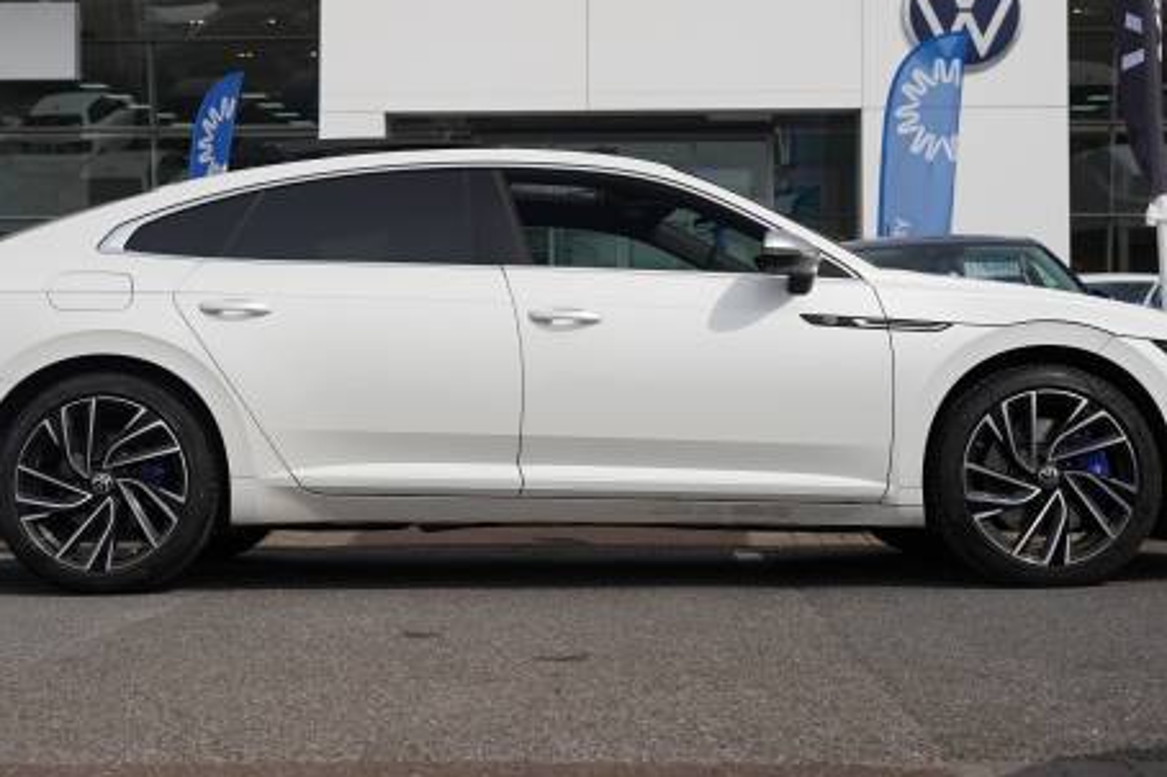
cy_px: 260
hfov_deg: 35.9
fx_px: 1800
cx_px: 512
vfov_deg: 24.2
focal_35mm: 56
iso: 100
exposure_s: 1/500
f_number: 4.5
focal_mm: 39.4
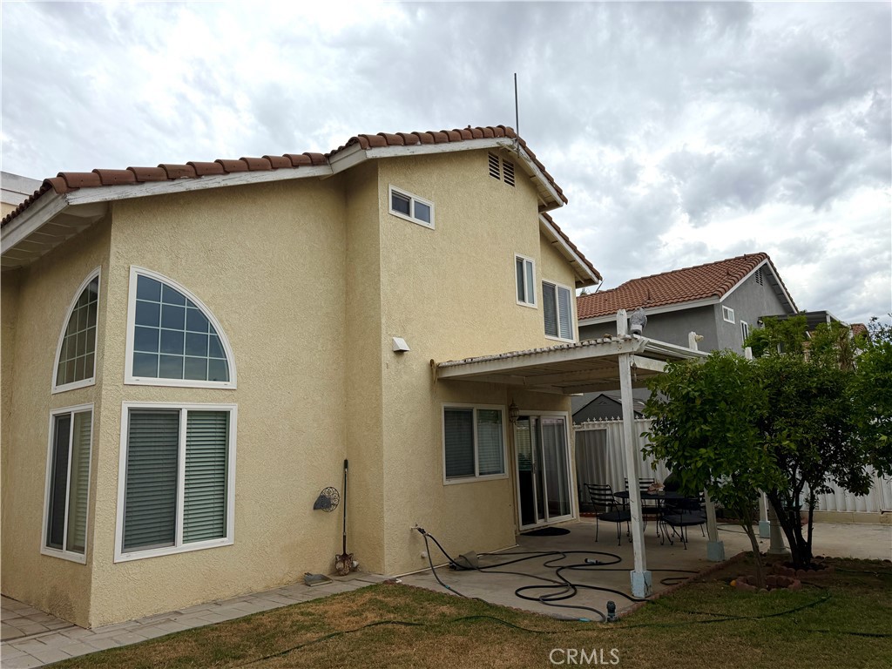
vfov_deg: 56.8
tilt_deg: +8.9
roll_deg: +2.2
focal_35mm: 24
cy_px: 334
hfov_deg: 71.6
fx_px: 618
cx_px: 446
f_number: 1.78
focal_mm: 6.76
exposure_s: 1/7353
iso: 80
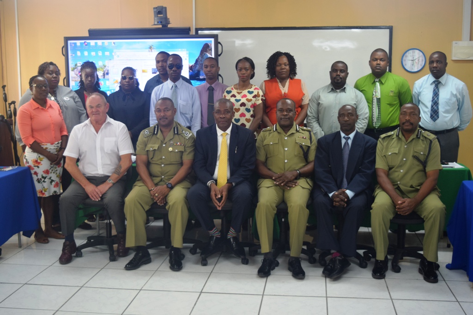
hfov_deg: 42.3
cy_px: 158
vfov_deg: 29.0
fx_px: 611
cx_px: 236
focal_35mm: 46
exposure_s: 1/60
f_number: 4.2
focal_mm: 31
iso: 500
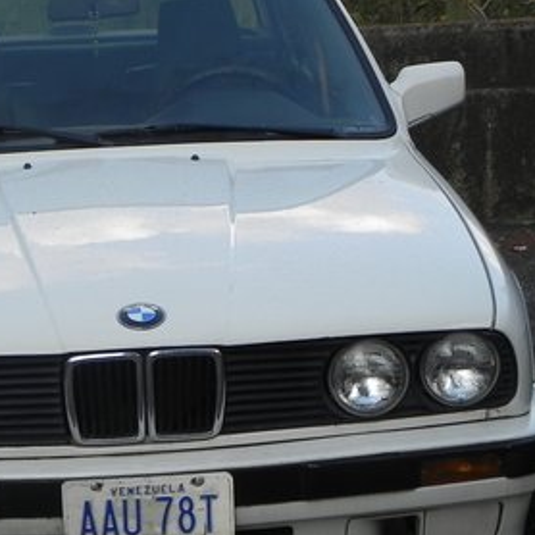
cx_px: 37
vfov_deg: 14.8
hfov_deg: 14.6
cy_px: 304
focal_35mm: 118
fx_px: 2063
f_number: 5
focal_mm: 10.3
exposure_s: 1/176
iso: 160
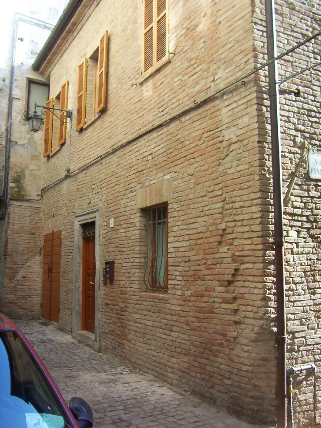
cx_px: 160
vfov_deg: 51.4
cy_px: 214
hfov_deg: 39.7
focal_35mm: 36
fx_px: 445
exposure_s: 1/252
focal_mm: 5.54
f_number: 2.76
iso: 100
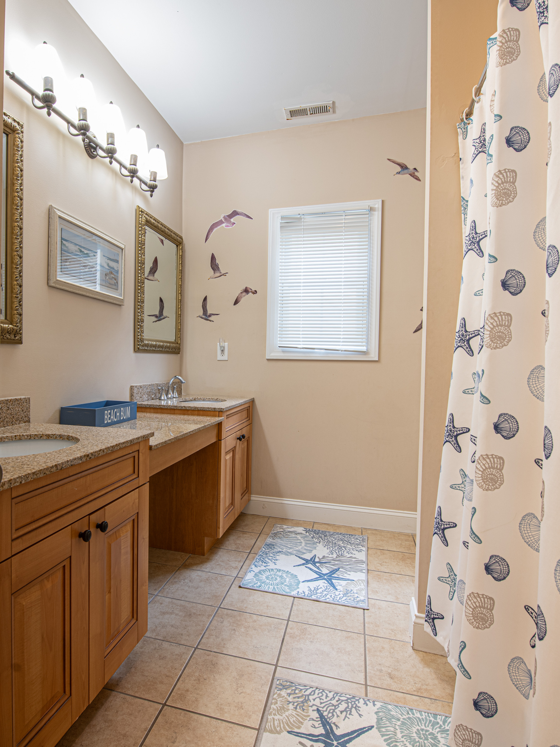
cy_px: 371
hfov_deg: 63.2
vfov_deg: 79.9
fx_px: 446
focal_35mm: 21
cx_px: 202
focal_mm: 14
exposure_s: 1/1.25
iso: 80
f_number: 9
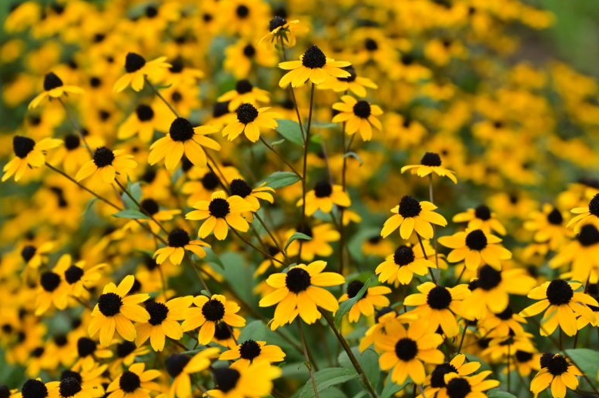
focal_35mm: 108
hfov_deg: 18.9
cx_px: 396
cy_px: 155
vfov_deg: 12.6
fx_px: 1795
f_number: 4
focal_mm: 70
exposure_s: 1/1600
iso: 800
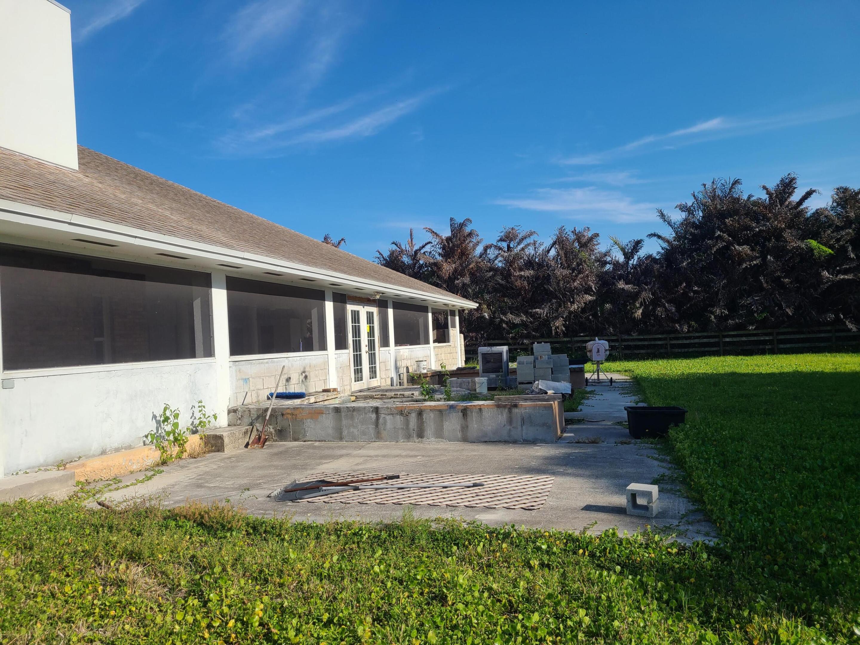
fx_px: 646
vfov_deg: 53.1
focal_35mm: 26
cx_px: 430
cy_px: 322
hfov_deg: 67.3
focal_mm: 5.4
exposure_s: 1/2905
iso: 40
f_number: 1.8
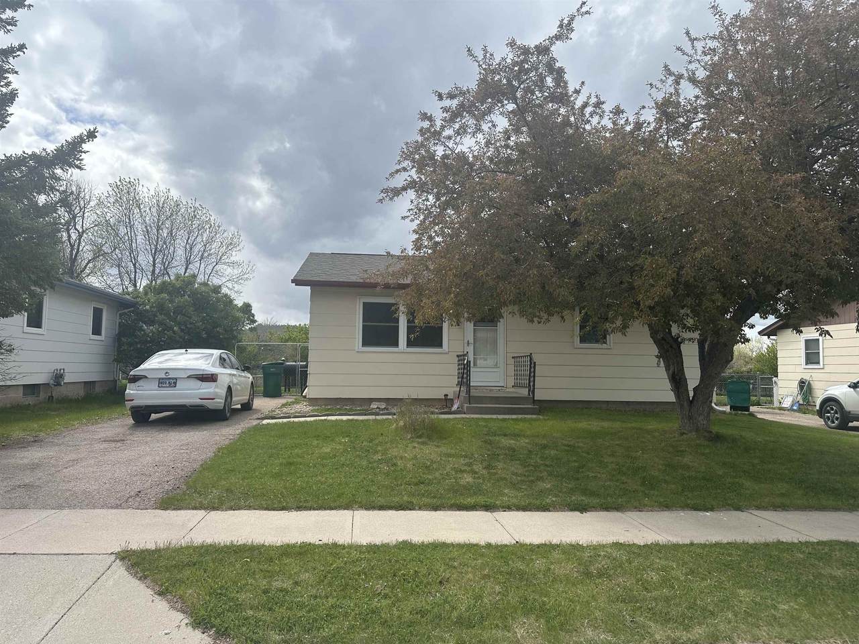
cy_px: 322
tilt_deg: +4.3
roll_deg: -0.2
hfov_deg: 71.6
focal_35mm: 24
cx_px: 430
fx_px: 596
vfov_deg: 56.8
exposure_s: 1/4348
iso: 80
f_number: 1.78
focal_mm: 6.86
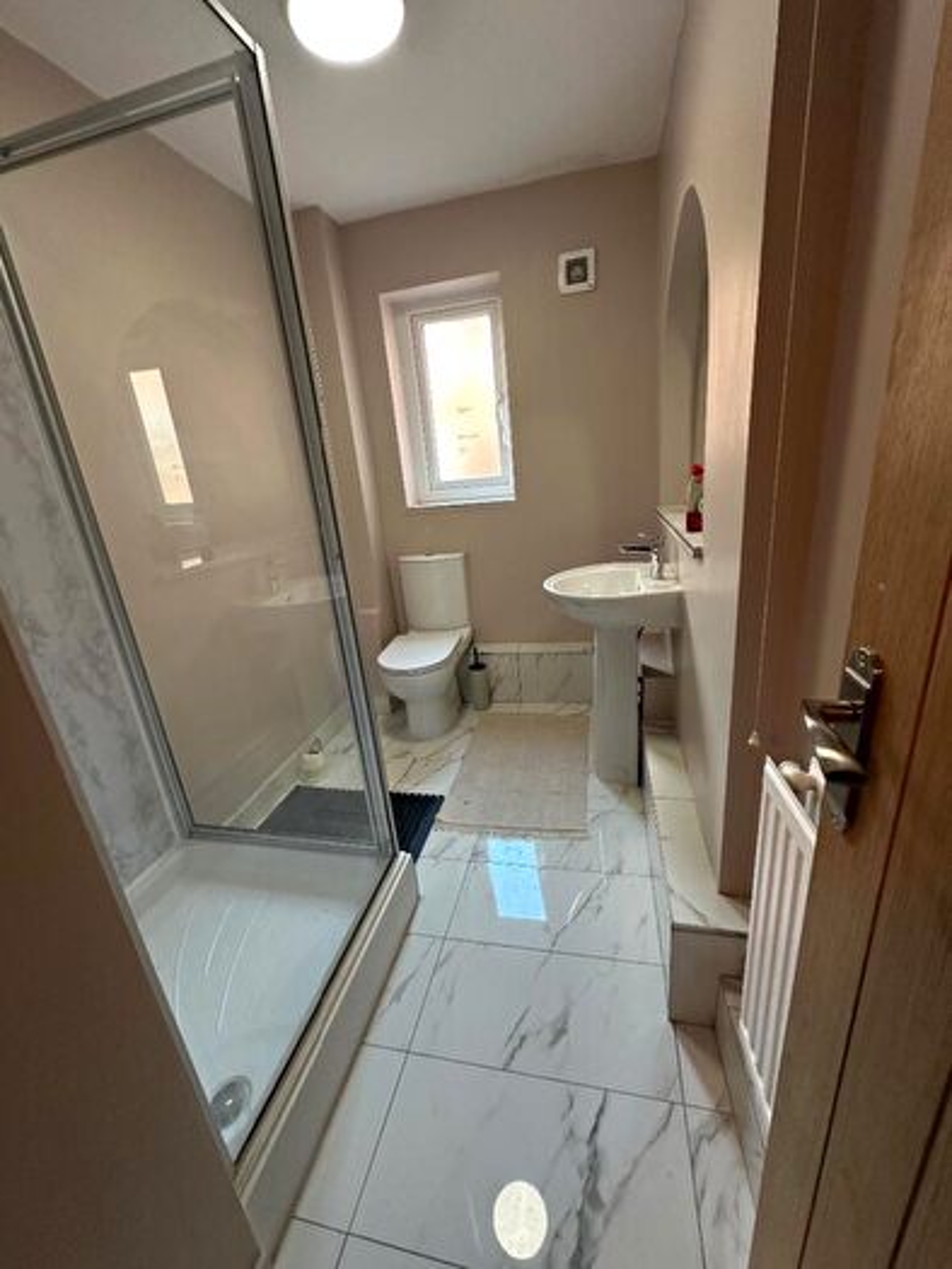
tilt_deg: -18.9
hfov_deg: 85.7
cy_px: 634
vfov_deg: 102.1
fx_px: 513
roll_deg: +4.9
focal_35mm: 14
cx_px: 476
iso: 200
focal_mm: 2.22
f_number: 2.2
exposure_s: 1/50
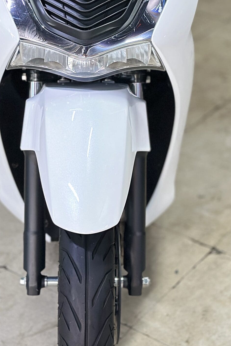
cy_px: 80
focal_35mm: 90
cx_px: 99
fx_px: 866
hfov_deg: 15.2
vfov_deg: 22.4
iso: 500
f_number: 1.78
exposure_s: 1/33
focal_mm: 6.86
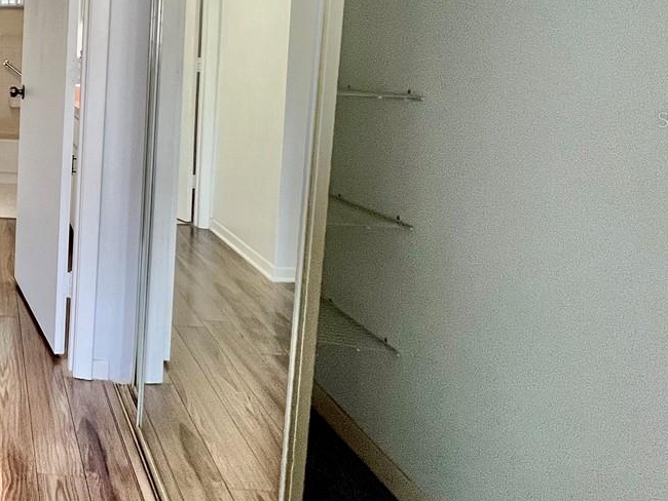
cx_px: -68
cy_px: 119
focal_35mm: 32
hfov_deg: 43.7
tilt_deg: -6.1
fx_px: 618
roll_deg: -1.7
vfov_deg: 42.7
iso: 200
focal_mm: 1.57
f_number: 1.8
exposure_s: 1/120
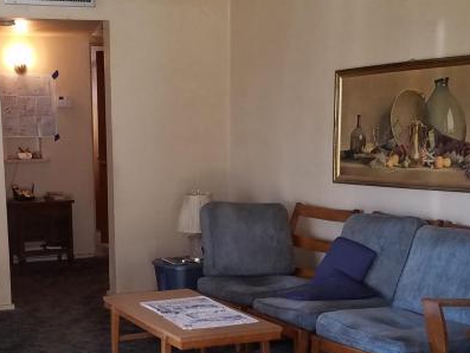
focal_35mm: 67
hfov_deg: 28.6
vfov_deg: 21.7
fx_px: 910
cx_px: 135
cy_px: 276
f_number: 1.7
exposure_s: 1/60
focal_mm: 4.2
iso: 100
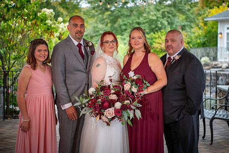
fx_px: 492
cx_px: 126
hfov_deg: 26.2
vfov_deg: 17.6
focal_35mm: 77
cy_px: 69
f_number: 2.8
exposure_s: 1/500
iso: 800
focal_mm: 70
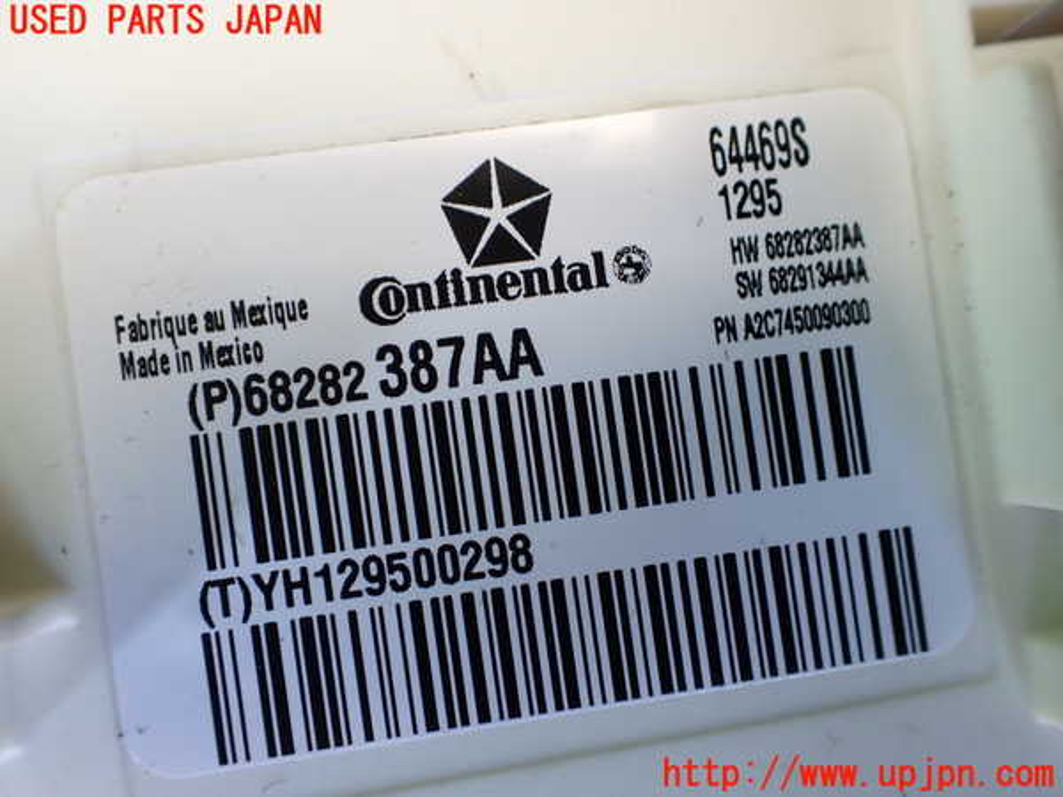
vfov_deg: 46.8
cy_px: 398
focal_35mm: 30
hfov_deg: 60.0
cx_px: 532
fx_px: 921
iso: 200
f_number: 2.3
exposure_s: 1/125
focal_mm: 5.4
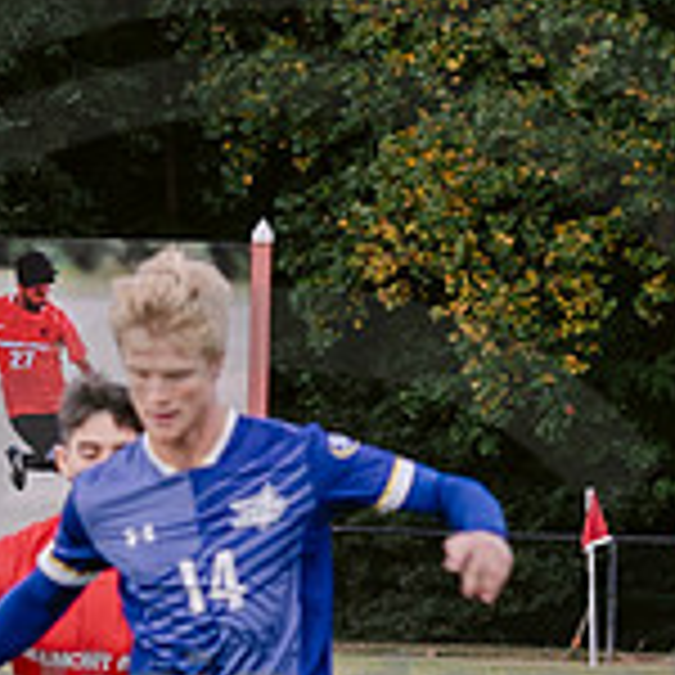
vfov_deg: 3.0
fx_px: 12707
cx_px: 309
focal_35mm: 576
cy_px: 856
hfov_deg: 3.0
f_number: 4.5
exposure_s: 1/250
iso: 640
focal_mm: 90
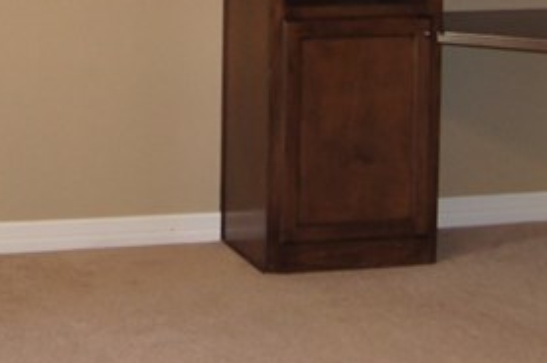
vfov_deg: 12.4
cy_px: -130
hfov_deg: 19.1
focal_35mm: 106
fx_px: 1609
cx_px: 120
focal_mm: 18
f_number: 3.5
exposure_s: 1/60
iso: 400
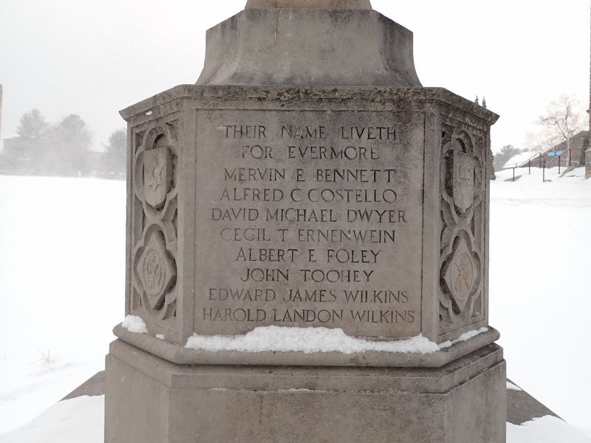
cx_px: 296
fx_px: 427
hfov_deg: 69.4
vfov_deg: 54.9
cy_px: 222
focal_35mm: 25
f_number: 2.8
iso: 100
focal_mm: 4.5
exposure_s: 1/160
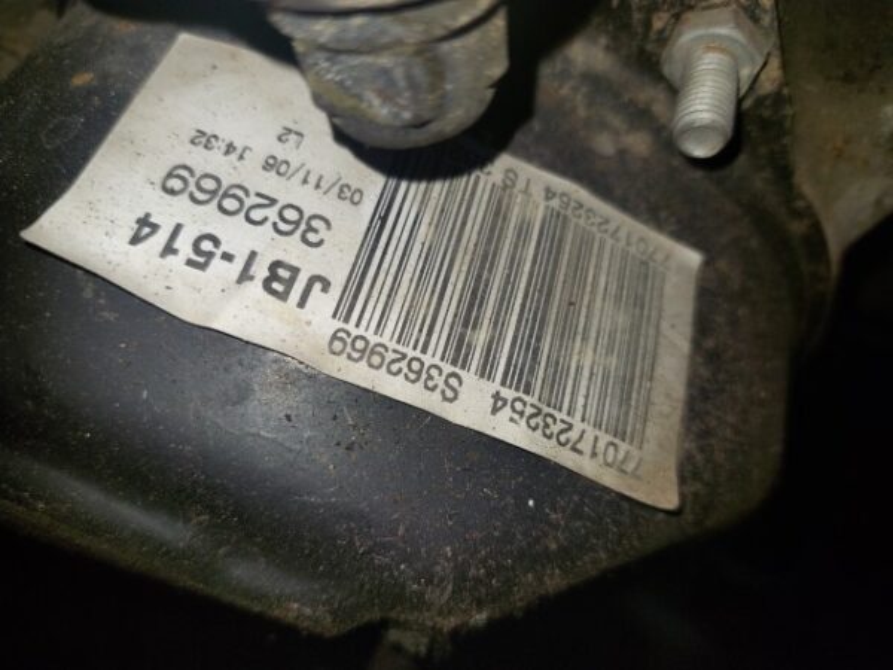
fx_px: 645
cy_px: 335
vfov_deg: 54.9
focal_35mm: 25
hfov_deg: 69.4
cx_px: 446
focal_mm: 5.23
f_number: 1.8
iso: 40
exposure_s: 1/360
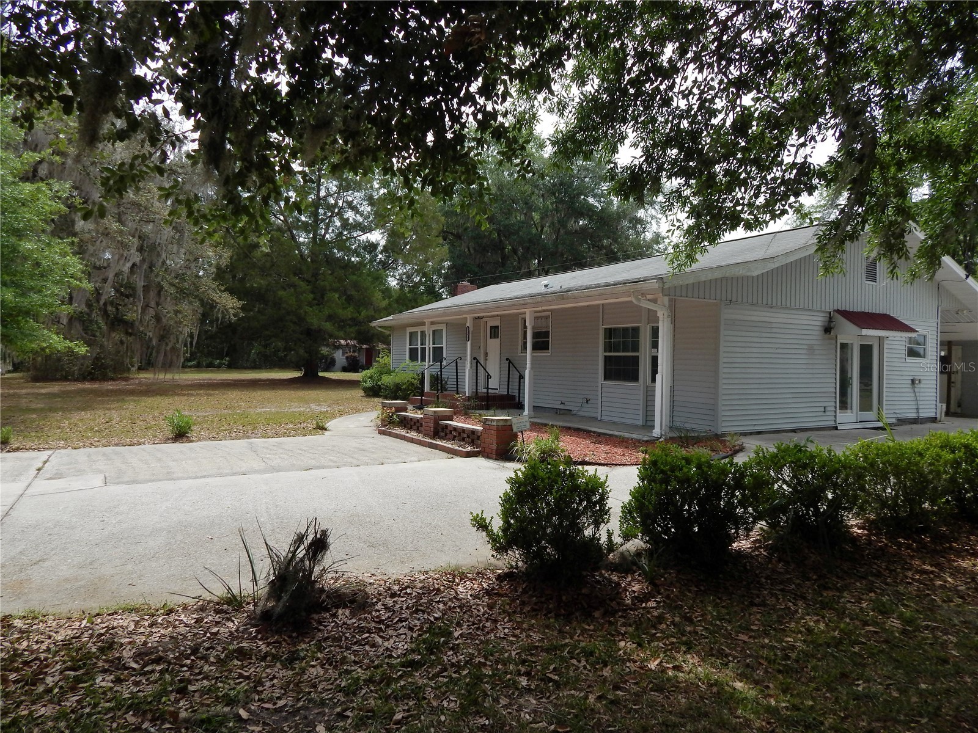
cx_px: 489
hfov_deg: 73.9
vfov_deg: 58.9
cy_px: 366
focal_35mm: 23
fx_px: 650
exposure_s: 1/1250
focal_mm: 4
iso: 125
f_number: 3
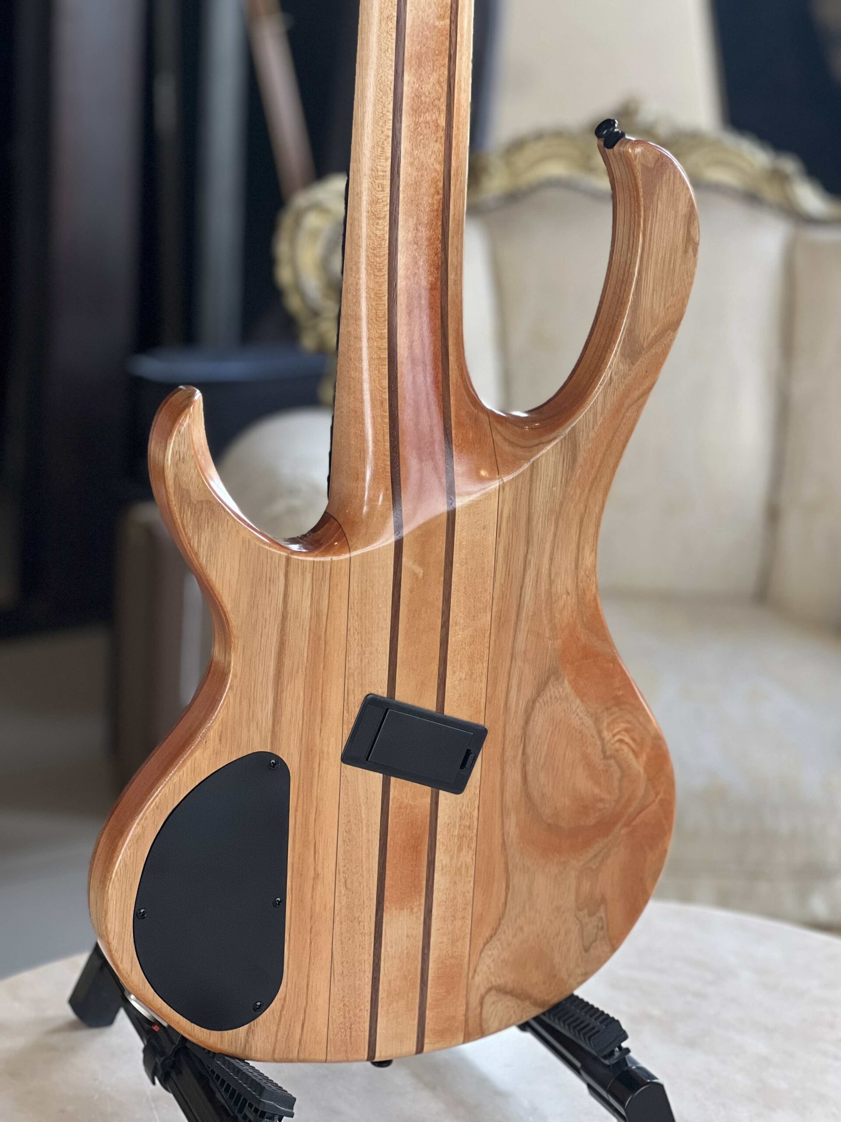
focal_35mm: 77
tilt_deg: -17.6
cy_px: 561
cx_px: 420
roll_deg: -3.3
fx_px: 2494
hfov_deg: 19.1
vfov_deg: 25.3
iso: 160
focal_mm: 9
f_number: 2.8
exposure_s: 1/121
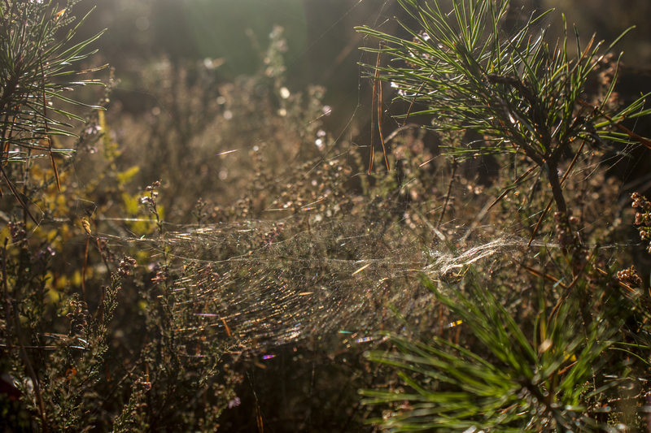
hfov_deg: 33.4
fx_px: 1085
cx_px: 326
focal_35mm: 60
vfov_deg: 22.6
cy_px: 216
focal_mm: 40
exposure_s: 1/80
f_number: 7.1
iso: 100
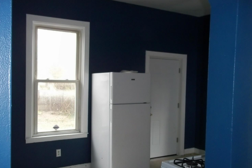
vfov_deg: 35.0
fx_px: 266
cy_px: 91
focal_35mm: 38
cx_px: 126
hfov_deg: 50.7
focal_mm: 6.5
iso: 250
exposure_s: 1/80
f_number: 3.1
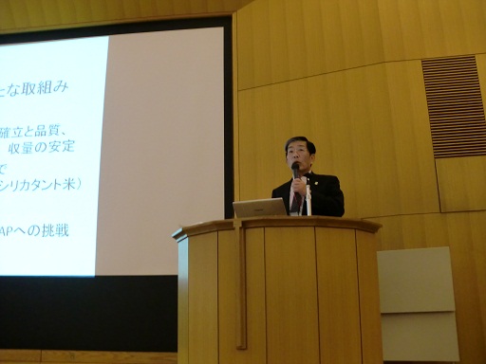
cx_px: 243
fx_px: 491
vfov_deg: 40.7
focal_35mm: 35
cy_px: 182
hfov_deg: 52.6
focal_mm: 6.3
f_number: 3.1
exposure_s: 1/10
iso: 400
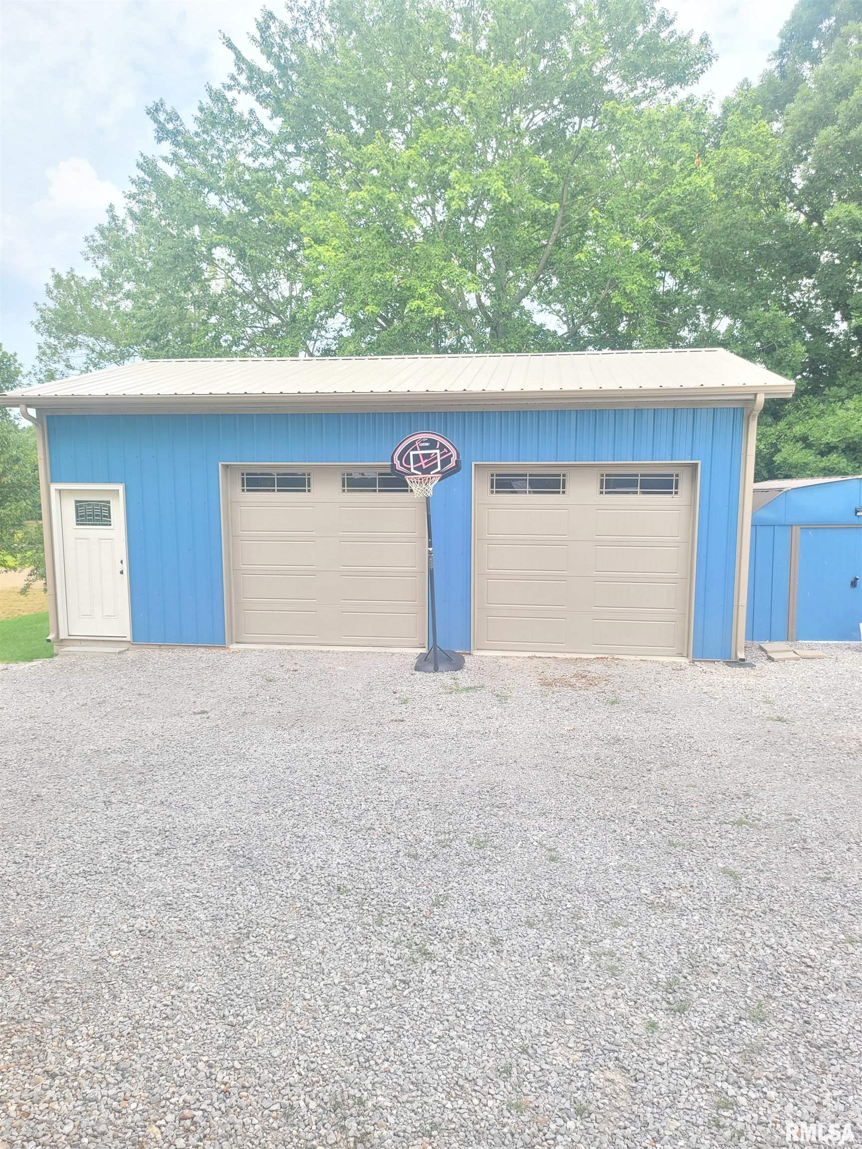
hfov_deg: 53.1
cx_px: 431
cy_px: 574
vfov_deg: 67.3
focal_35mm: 26
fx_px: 863
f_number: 1.8
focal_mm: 5
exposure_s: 1/328
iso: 40
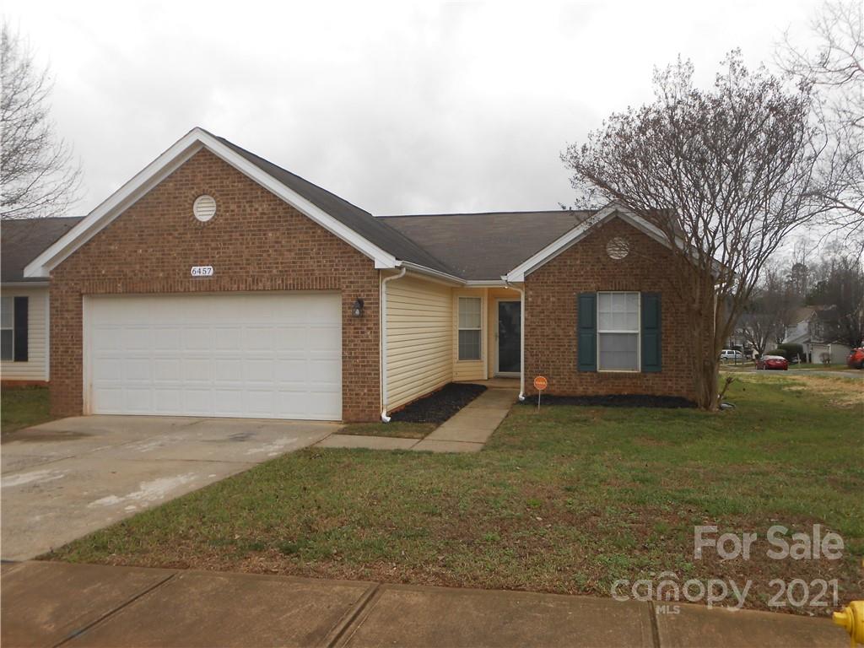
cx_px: 432
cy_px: 324
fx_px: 649
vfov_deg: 53.1
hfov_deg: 67.3
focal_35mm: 26
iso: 80
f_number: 3.5
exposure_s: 1/200
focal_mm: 4.6
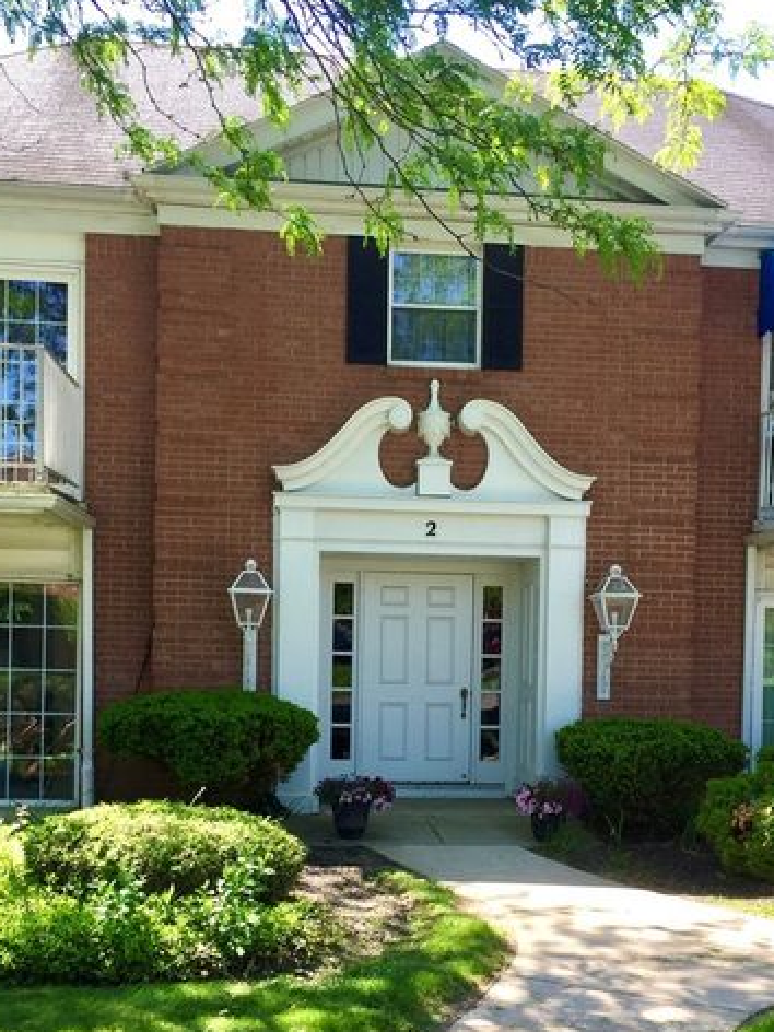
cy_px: 670
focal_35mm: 41
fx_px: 1222
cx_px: 415
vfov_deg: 45.2
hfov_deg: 35.1
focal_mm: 4.15
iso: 32
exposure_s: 1/465
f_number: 2.2
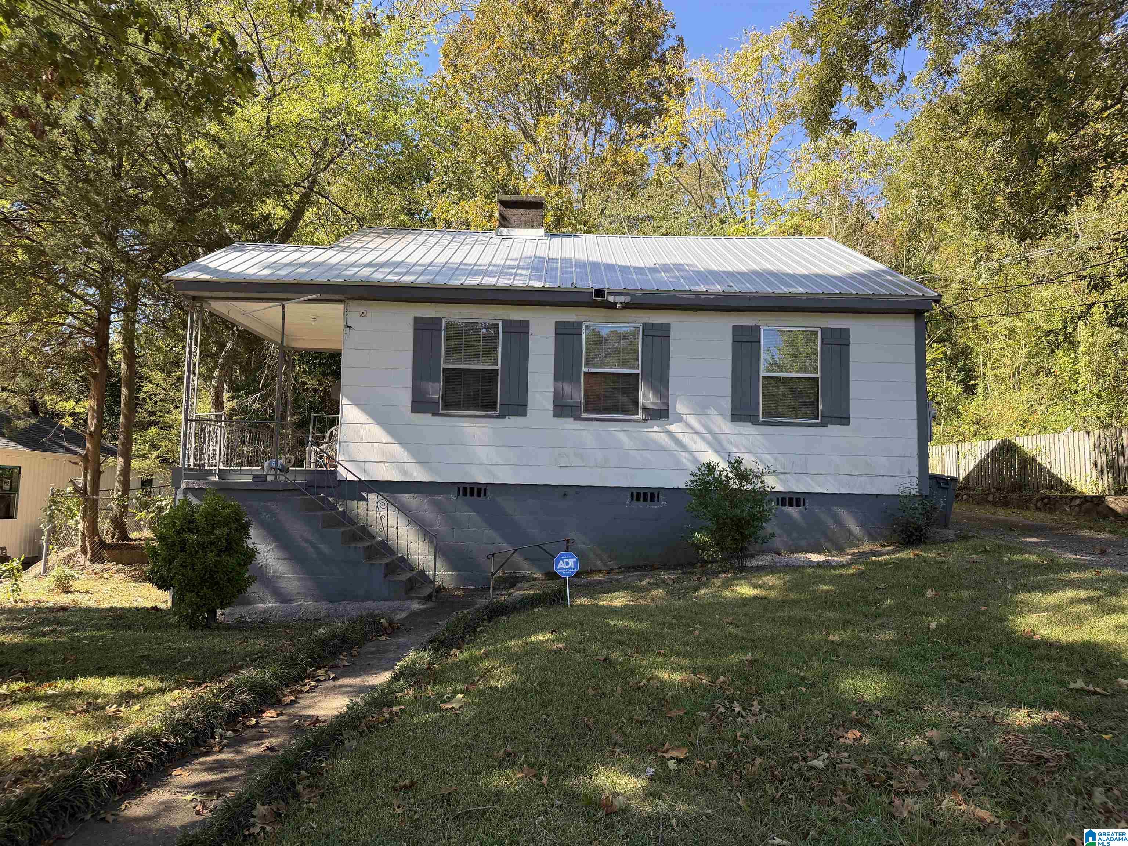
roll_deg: -1.8
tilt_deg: +5.0
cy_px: 423
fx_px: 782
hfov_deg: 71.6
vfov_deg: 56.8
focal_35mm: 24
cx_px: 564
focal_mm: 6.76
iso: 100
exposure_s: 1/967
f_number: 1.78
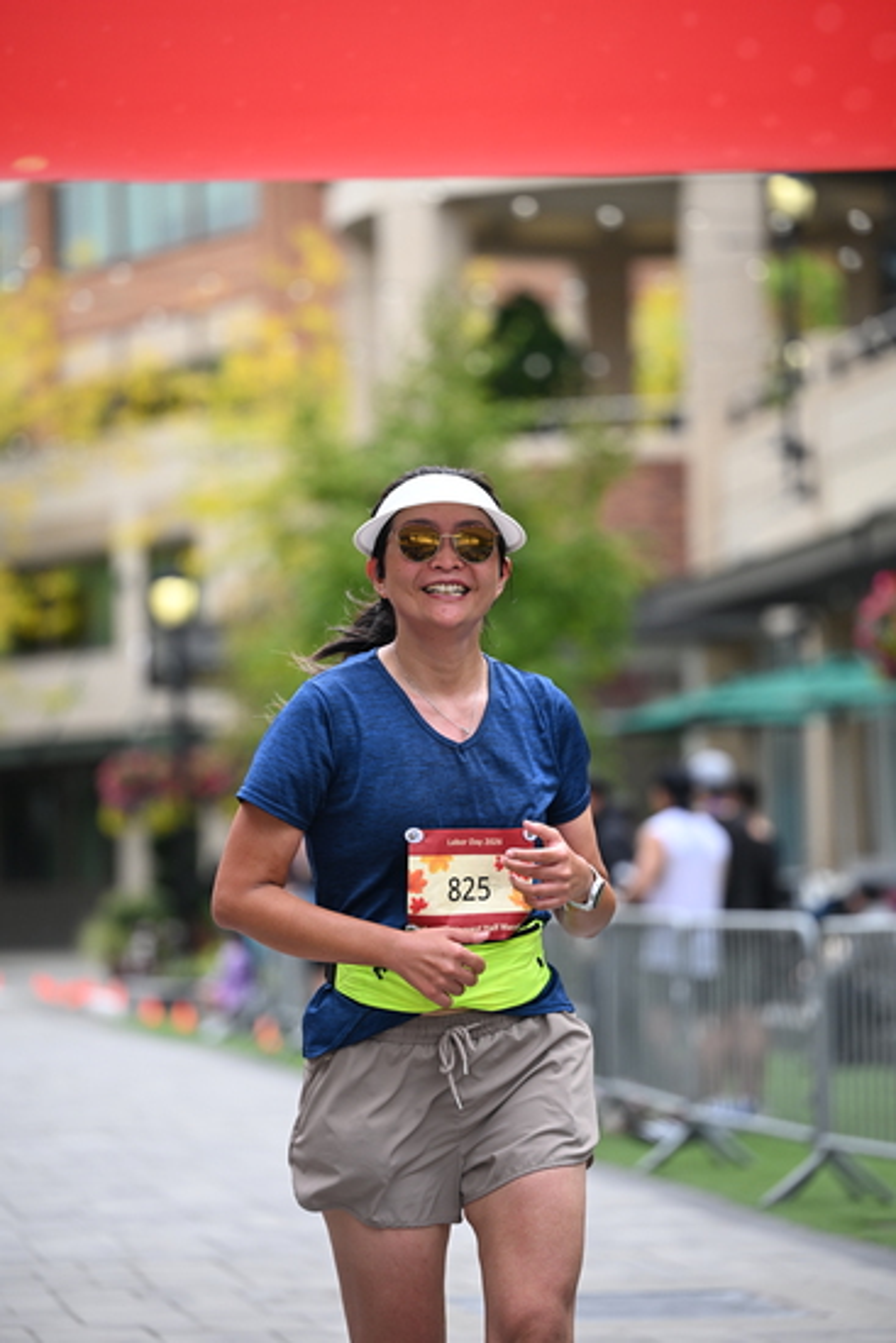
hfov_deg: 10.6
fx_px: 4850
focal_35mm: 130
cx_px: 448
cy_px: 672
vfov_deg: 15.8
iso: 640
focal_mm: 130
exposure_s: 1/2500
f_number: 2.8
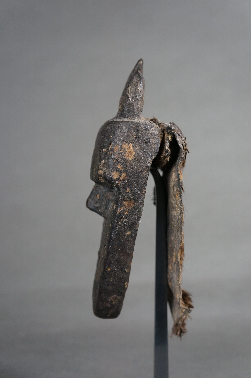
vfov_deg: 43.6
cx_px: 126
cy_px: 189
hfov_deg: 29.8
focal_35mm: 45
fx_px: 472
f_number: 4
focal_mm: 30
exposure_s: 1/160
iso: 1250
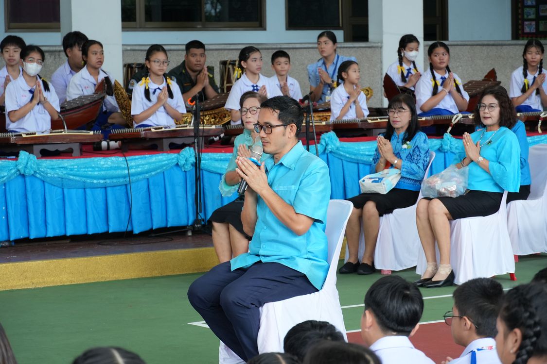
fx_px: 1686
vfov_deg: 12.3
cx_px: 274
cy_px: 182
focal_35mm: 111
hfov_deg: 18.4
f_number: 5.6
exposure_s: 1/100
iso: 1000
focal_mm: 74
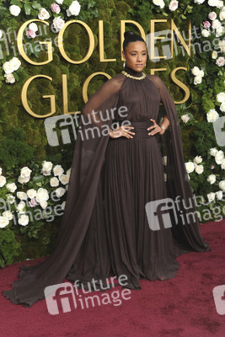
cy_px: 168
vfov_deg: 33.4
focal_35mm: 60
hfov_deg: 22.6
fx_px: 562
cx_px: 112
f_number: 11
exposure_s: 1/250
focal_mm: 60
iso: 1000
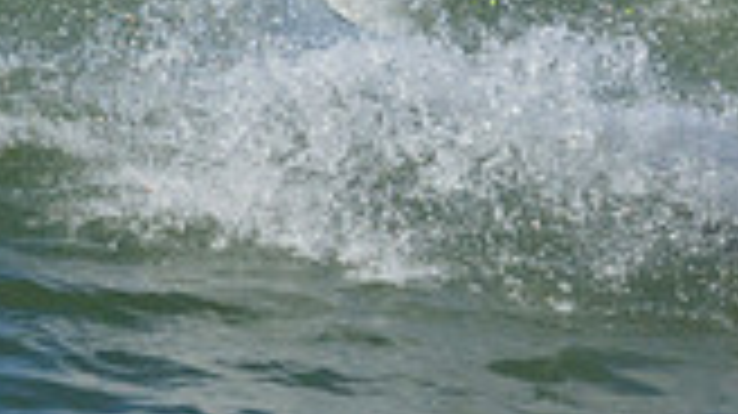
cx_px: 1161
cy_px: 118
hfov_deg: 0.6
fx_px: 74802
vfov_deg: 0.3
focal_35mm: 3825
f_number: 11
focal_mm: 800
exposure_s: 1/2000
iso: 640
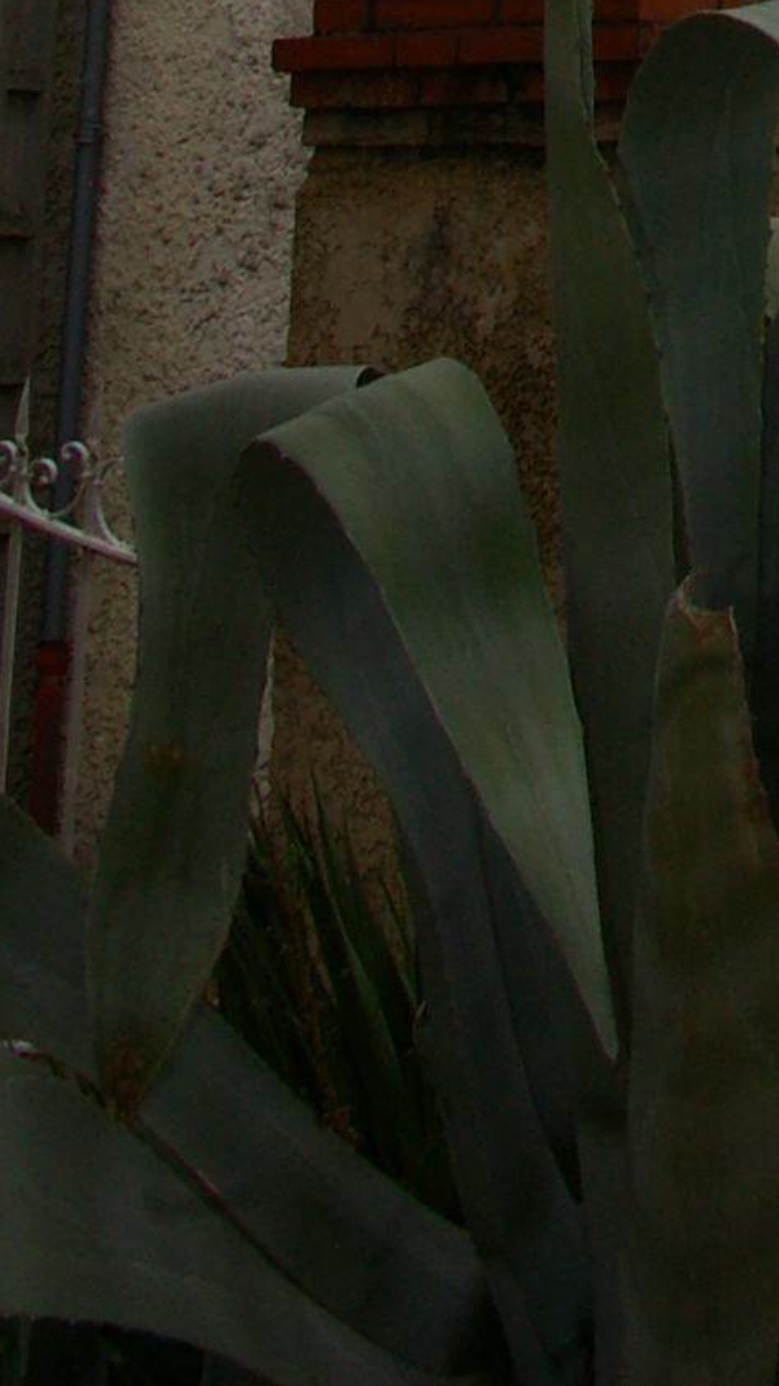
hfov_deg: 10.1
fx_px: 4114
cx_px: 1525
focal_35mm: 112
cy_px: -1067
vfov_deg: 16.3
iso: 400
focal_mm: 20
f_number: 19
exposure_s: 1/180
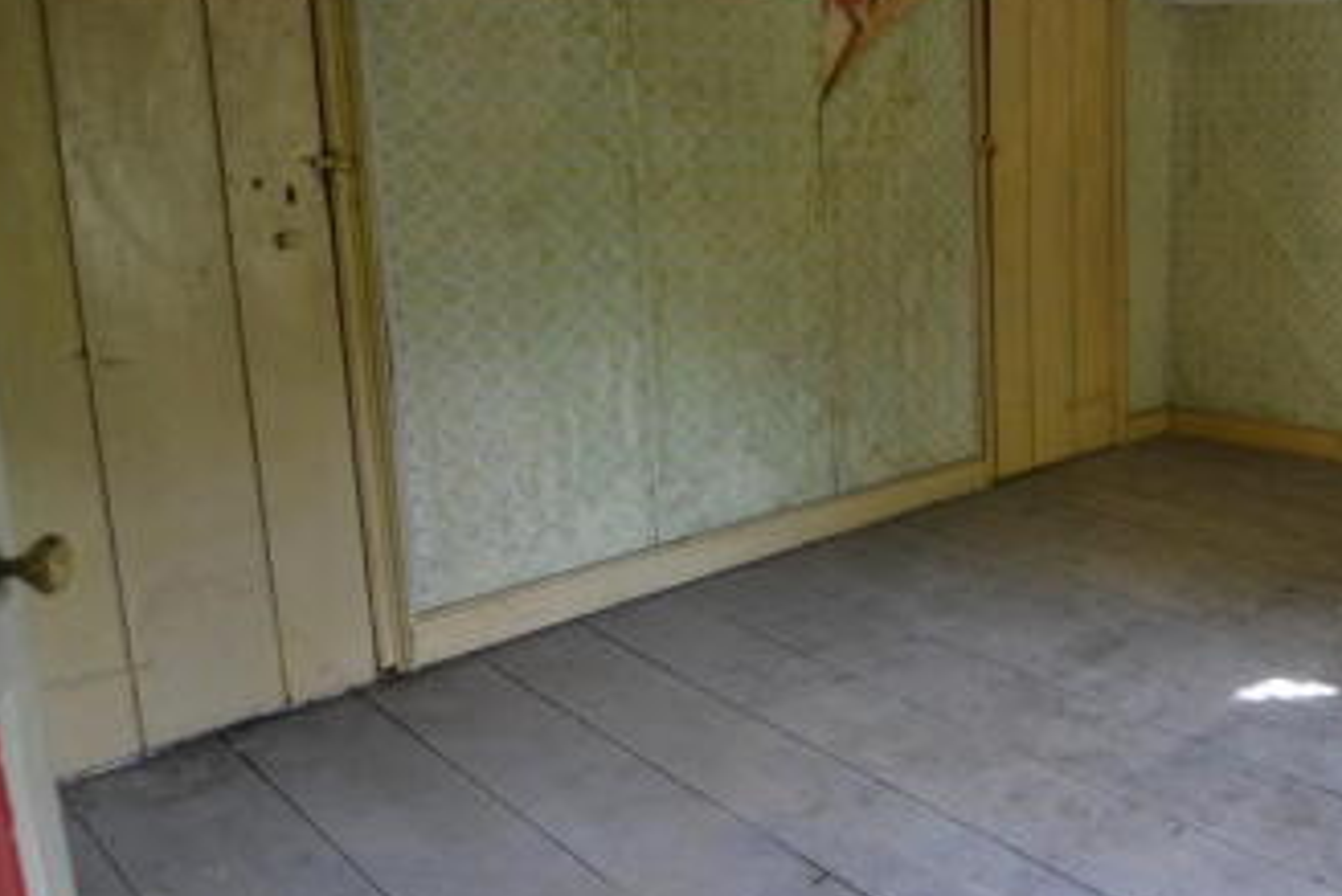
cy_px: 309
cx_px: 1225
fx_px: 1119
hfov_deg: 53.6
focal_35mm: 30
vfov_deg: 43.1
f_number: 3.5
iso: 500
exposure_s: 1/60
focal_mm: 10
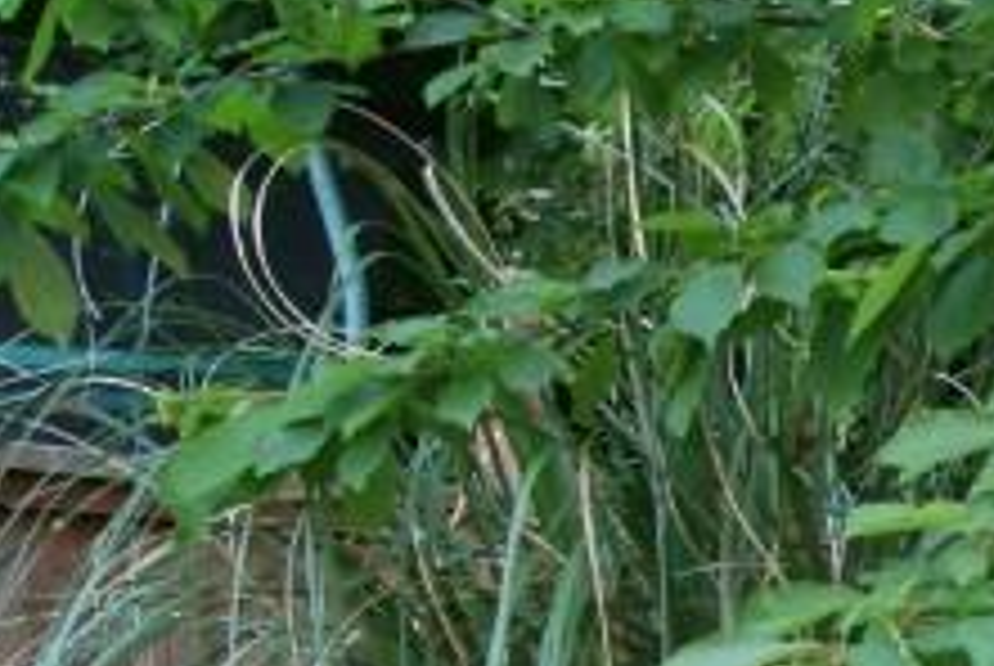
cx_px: 2123
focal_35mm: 125
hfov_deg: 13.5
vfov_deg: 10.7
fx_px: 3456
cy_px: 929
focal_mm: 18
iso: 400
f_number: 8
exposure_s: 1/60
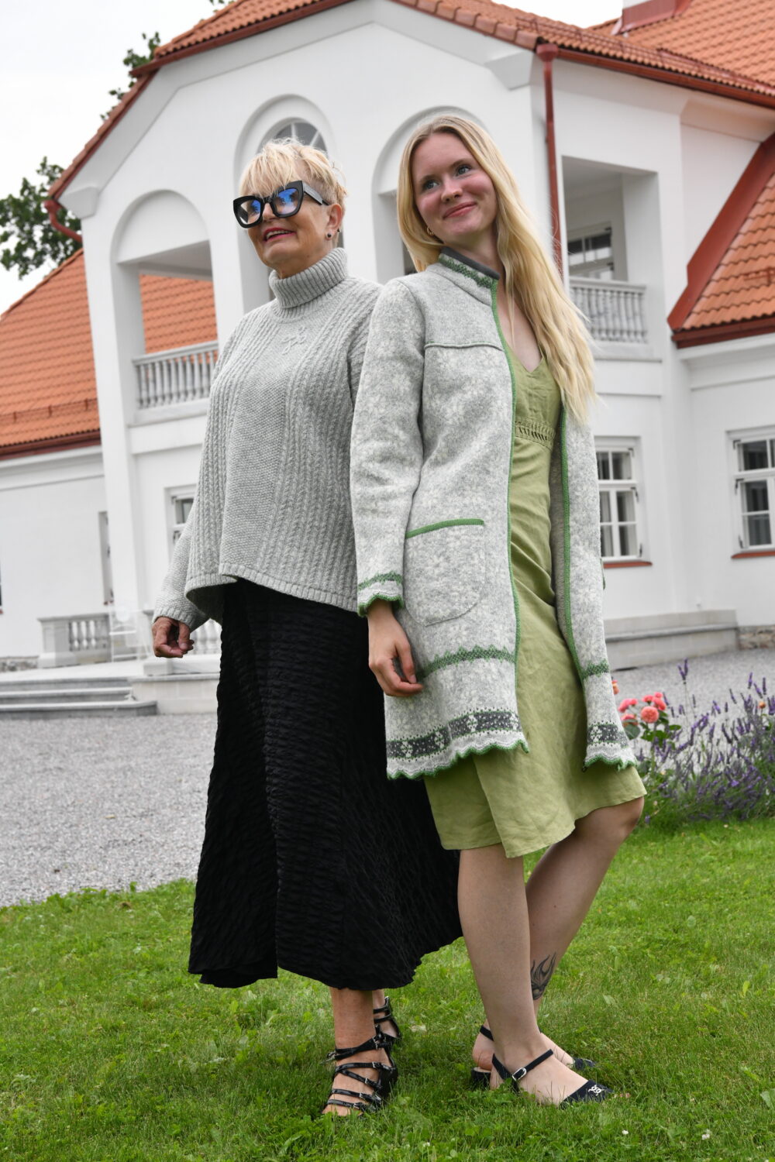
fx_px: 1873
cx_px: 388
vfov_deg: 34.5
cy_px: 581
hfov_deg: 23.4
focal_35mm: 58
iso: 1600
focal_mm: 58
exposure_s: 1/500
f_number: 11
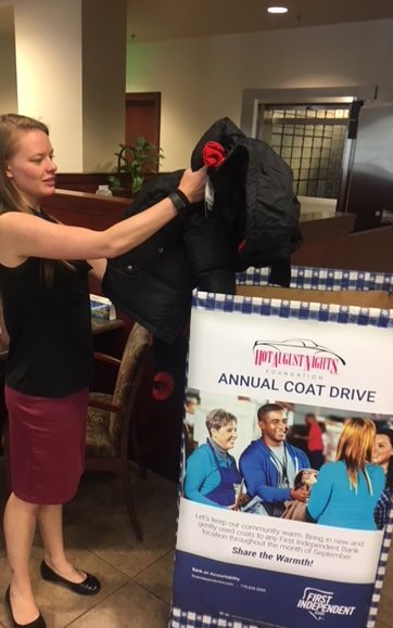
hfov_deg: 37.2
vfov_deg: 56.6
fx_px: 583
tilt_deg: -22.4
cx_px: 174
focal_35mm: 34
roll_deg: -2.4
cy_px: 342
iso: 125
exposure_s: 1/30
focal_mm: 4.15
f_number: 2.2
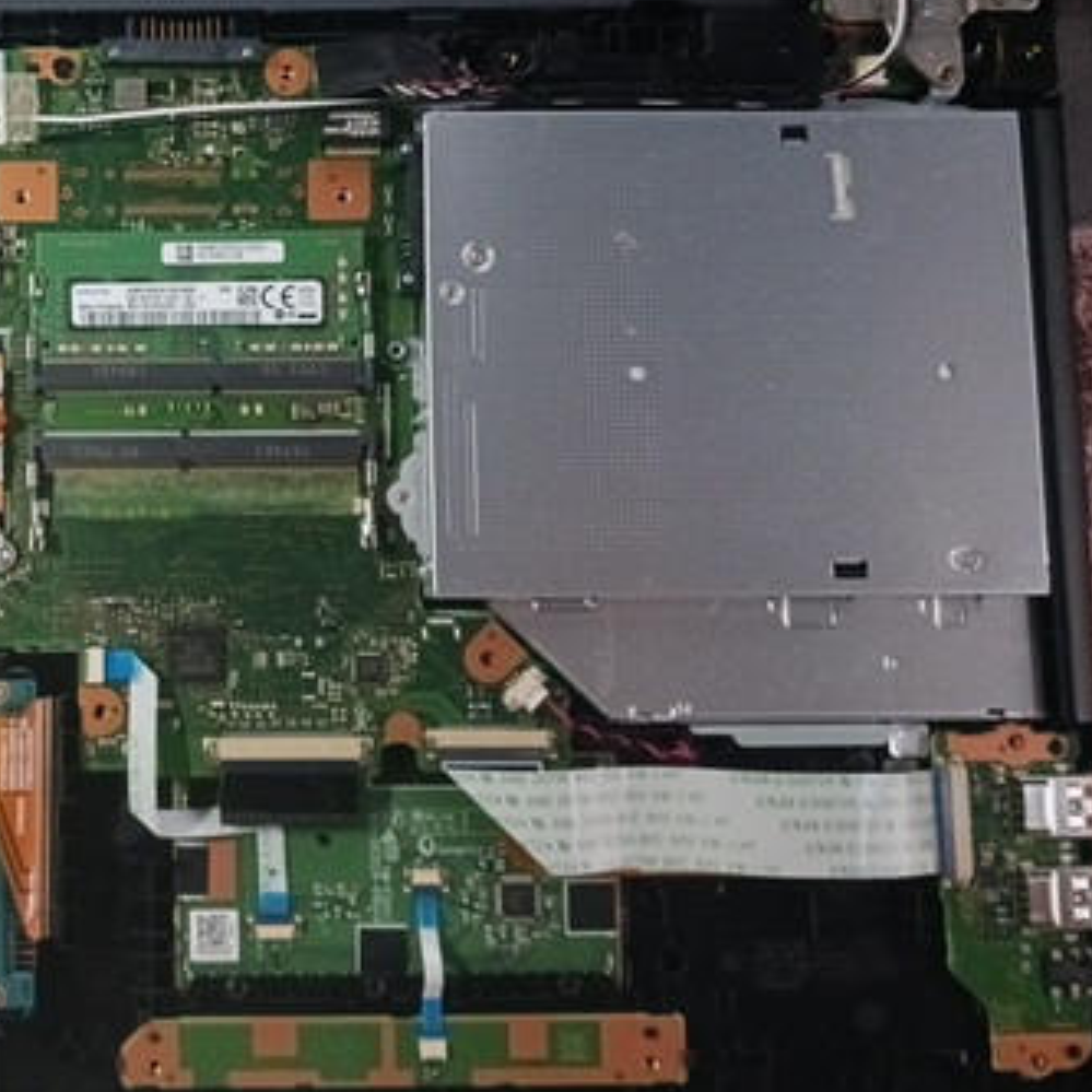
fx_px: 1535
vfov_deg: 39.1
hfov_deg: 37.1
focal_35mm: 43
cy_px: 475
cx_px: 151
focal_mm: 4
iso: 603
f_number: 1.8
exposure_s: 1/20
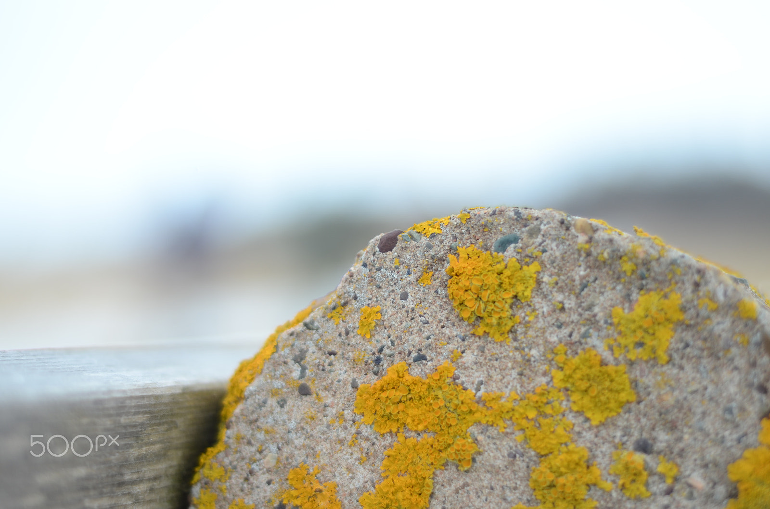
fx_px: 1601
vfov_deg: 18.1
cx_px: 385
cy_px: 254
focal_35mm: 75
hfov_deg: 27.1
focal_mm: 50
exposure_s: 1/2500
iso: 100
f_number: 1.8
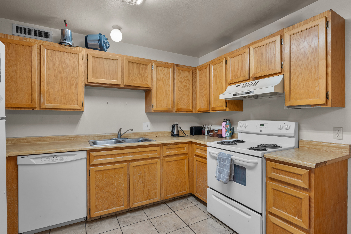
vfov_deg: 67.4
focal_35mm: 18
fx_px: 176
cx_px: 176
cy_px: 117
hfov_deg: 90.0
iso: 500
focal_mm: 18
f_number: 8
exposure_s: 1/1.25
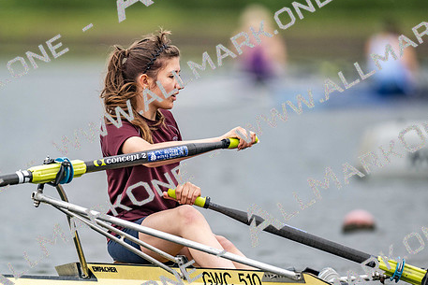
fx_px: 9050
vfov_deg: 1.8
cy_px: 159
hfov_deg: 2.7
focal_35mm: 761
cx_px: 167
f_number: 4
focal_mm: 600
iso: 560
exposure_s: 1/2500
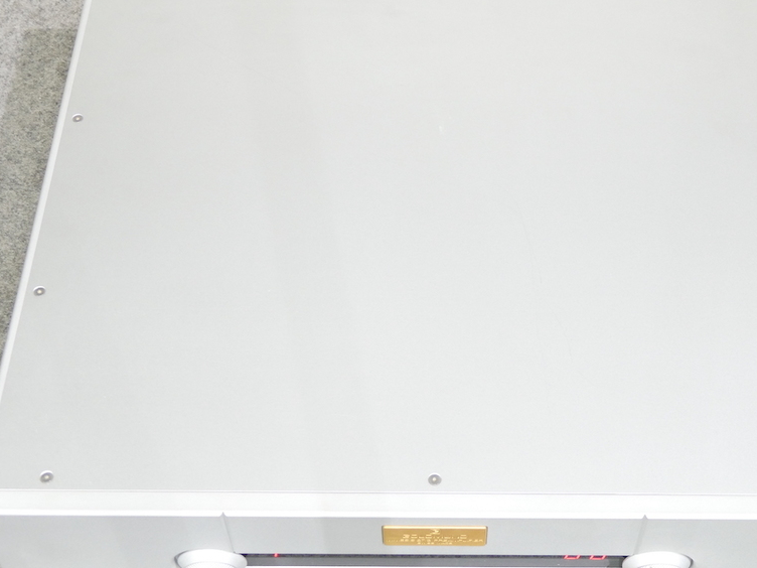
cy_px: 297
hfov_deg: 32.1
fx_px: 1312
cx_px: 438
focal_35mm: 60
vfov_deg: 24.4
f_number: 4
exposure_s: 1/5
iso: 200
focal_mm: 8.4
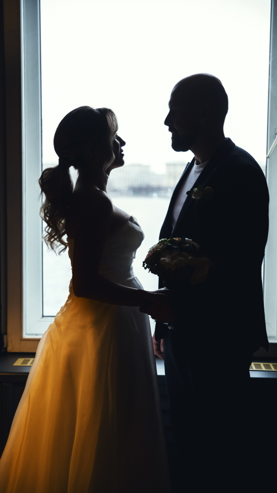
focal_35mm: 59
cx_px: 134
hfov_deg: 20.4
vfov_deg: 35.5
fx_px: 771
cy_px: 247
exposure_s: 1/200
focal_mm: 56
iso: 4000
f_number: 2.8
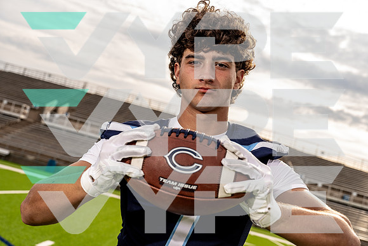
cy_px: 123
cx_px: 184
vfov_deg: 29.3
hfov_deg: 42.7
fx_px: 470
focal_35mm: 46
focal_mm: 46
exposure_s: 1/250
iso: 100
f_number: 5.6
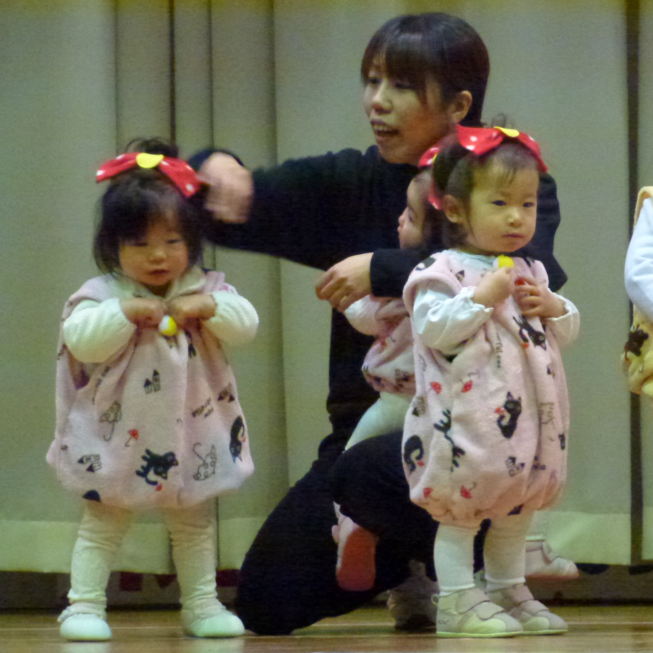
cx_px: 421
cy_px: 326
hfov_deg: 6.9
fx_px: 5400
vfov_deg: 6.9
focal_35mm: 253
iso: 1600
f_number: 5.5
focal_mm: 38.3
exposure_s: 1/40
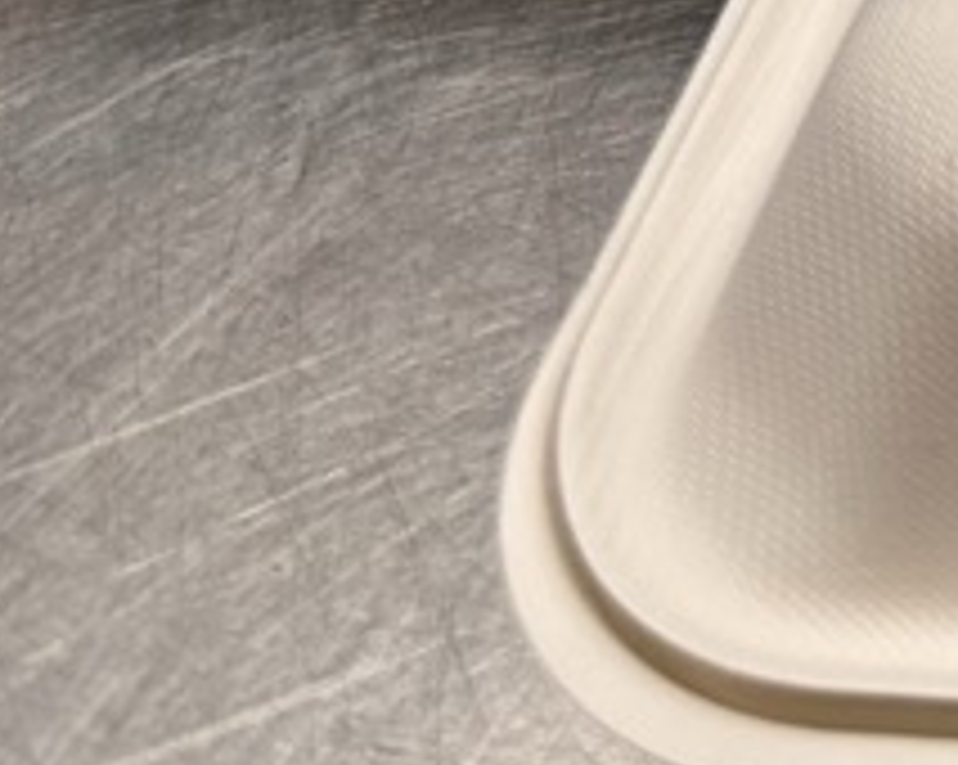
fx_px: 3739
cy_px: -1080
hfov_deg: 12.0
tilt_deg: -30.2
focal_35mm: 132
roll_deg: -1.7
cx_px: 2235
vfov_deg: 10.1
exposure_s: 1/120
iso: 64
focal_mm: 6.86
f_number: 1.78
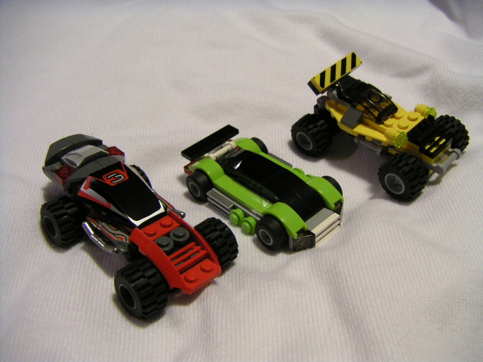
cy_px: 181
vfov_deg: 38.7
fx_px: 516
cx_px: 242
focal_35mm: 37
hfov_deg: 50.1
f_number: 2.8
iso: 100
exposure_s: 1/8
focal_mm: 4.8
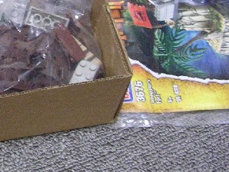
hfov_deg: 18.2
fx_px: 675
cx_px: -47
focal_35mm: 102
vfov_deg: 14.3
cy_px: -5
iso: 352
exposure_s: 1/3.4
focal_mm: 5.8
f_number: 2.8
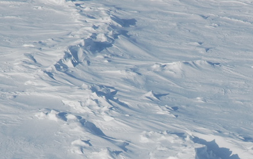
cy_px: 180
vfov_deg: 4.8
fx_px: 1904
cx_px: 210
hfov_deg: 7.6
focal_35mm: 276
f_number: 11
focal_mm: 70
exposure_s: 1/500
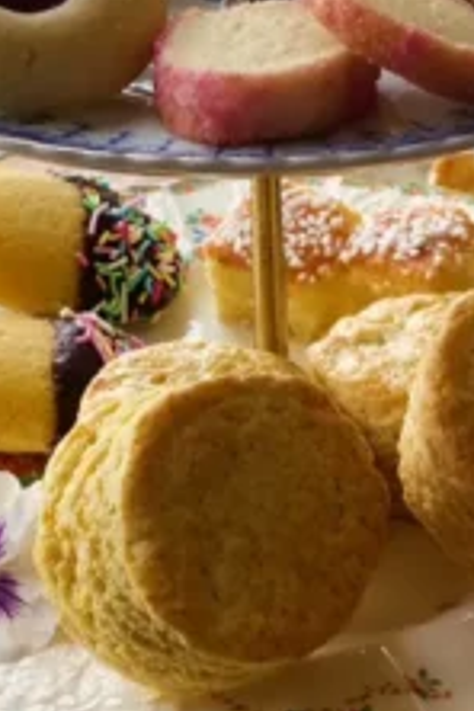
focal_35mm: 73
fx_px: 1442
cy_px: 285
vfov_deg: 27.6
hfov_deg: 18.7
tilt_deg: -31.3
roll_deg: +1.6
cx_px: 253
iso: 80
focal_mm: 4.25
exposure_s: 1/100
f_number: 1.8
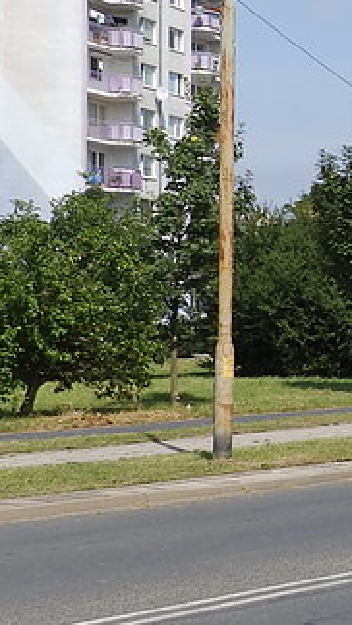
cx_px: 725
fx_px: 1607
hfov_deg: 11.2
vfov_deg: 22.0
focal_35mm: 97
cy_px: 305
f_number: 4
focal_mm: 5.7
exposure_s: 1/640
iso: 80
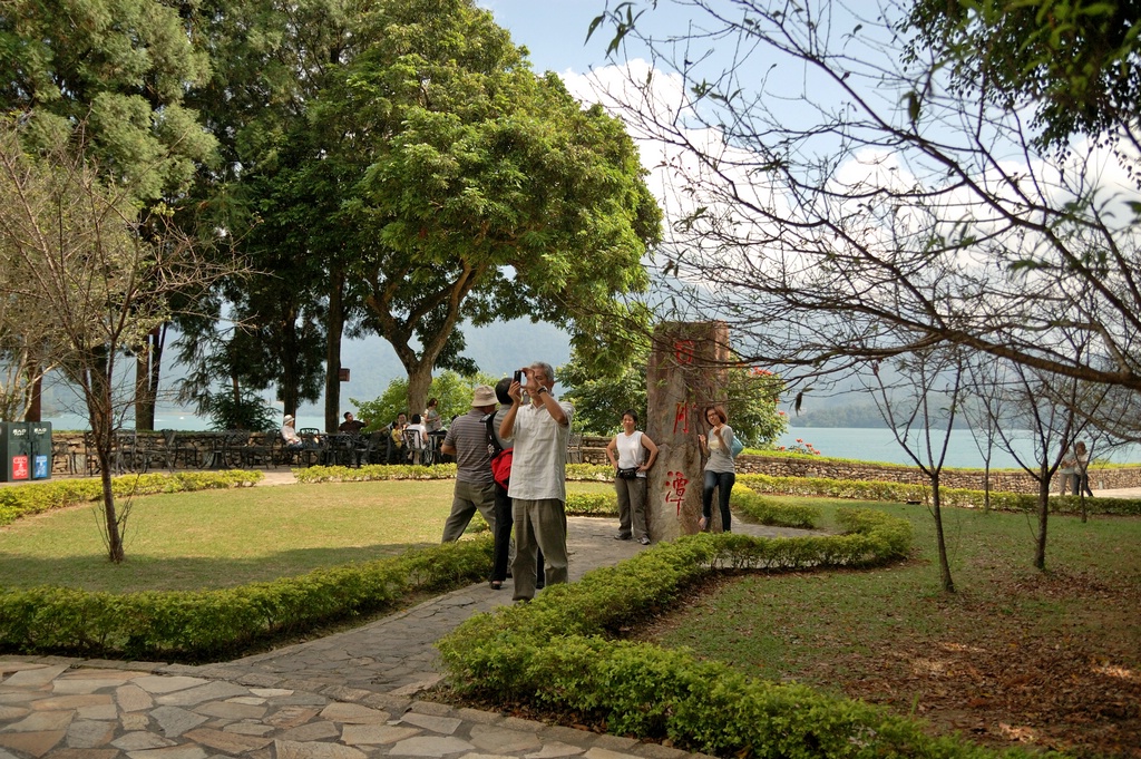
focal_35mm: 30
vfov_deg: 43.5
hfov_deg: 62.0
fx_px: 950
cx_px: 570
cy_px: 380
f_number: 2.8
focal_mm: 20
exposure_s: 1/2500
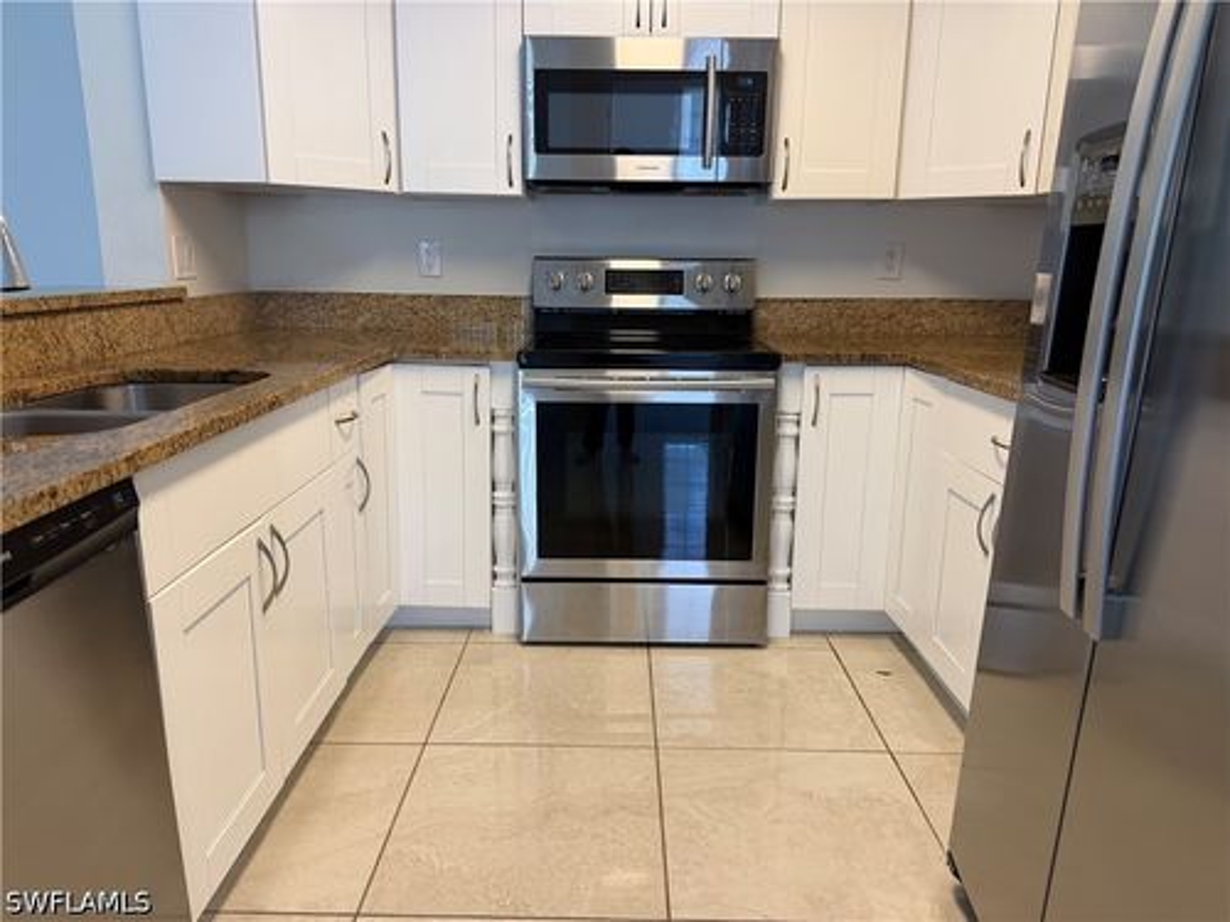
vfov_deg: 56.8
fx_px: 853
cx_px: 615
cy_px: 461
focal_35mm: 24
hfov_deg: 71.6
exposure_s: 1/60
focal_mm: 6.76
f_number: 1.78
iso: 200
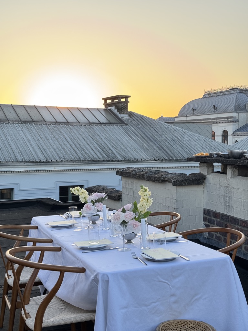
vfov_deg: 39.7
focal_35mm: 48
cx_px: 124
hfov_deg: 30.3
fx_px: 459
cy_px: 166
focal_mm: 6.76
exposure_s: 1/259
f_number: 1.78
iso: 64
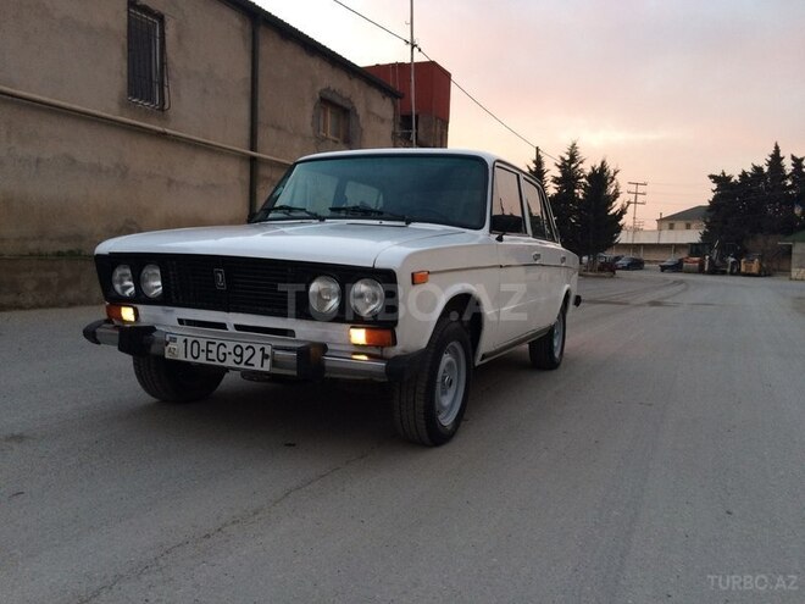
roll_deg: -0.5
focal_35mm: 29
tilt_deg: -3.2
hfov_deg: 61.7
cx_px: 402
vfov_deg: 48.2
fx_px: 674
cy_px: 302
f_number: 2.2
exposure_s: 1/33
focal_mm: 4.15
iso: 64
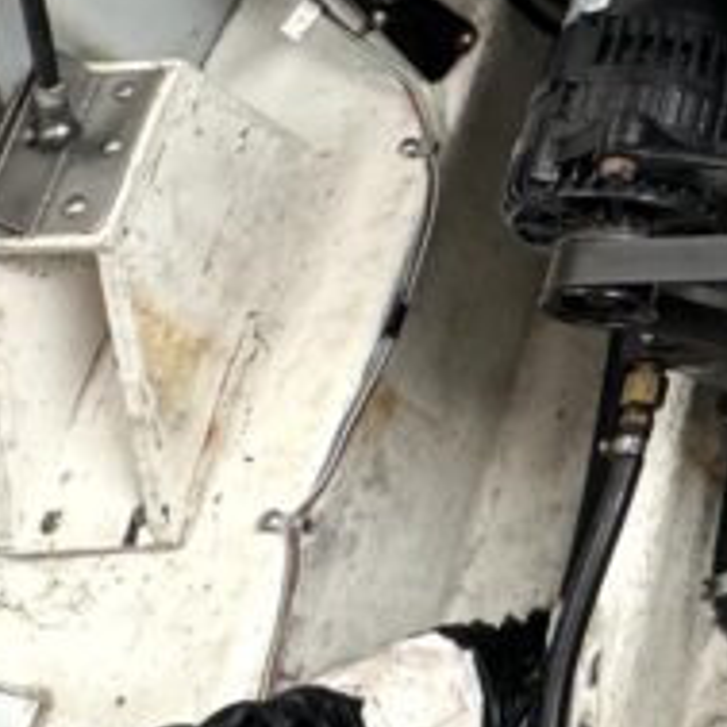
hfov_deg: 19.8
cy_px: -400
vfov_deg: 21.2
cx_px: 1269
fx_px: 1592
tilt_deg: -48.3
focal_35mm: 67
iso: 320
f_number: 2.2
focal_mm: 2.22
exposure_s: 1/99
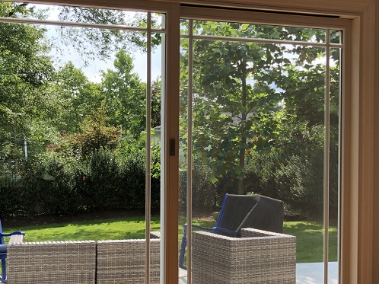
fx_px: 492
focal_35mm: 45
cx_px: 152
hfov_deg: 41.9
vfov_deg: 32.0
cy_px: 179
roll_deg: +0.9
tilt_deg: -1.6
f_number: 1.8
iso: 20
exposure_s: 1/259
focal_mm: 3.99
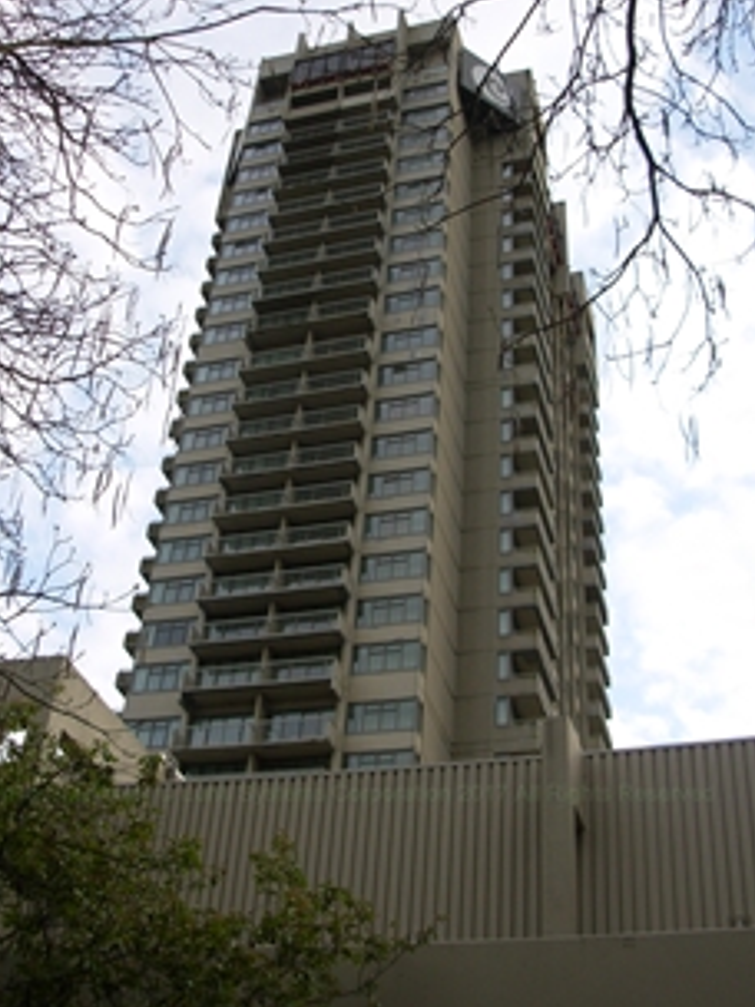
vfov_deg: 42.0
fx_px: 1309
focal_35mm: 45
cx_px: 325
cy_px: 424
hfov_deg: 32.1
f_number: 2.9
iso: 50
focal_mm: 6.3
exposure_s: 1/352
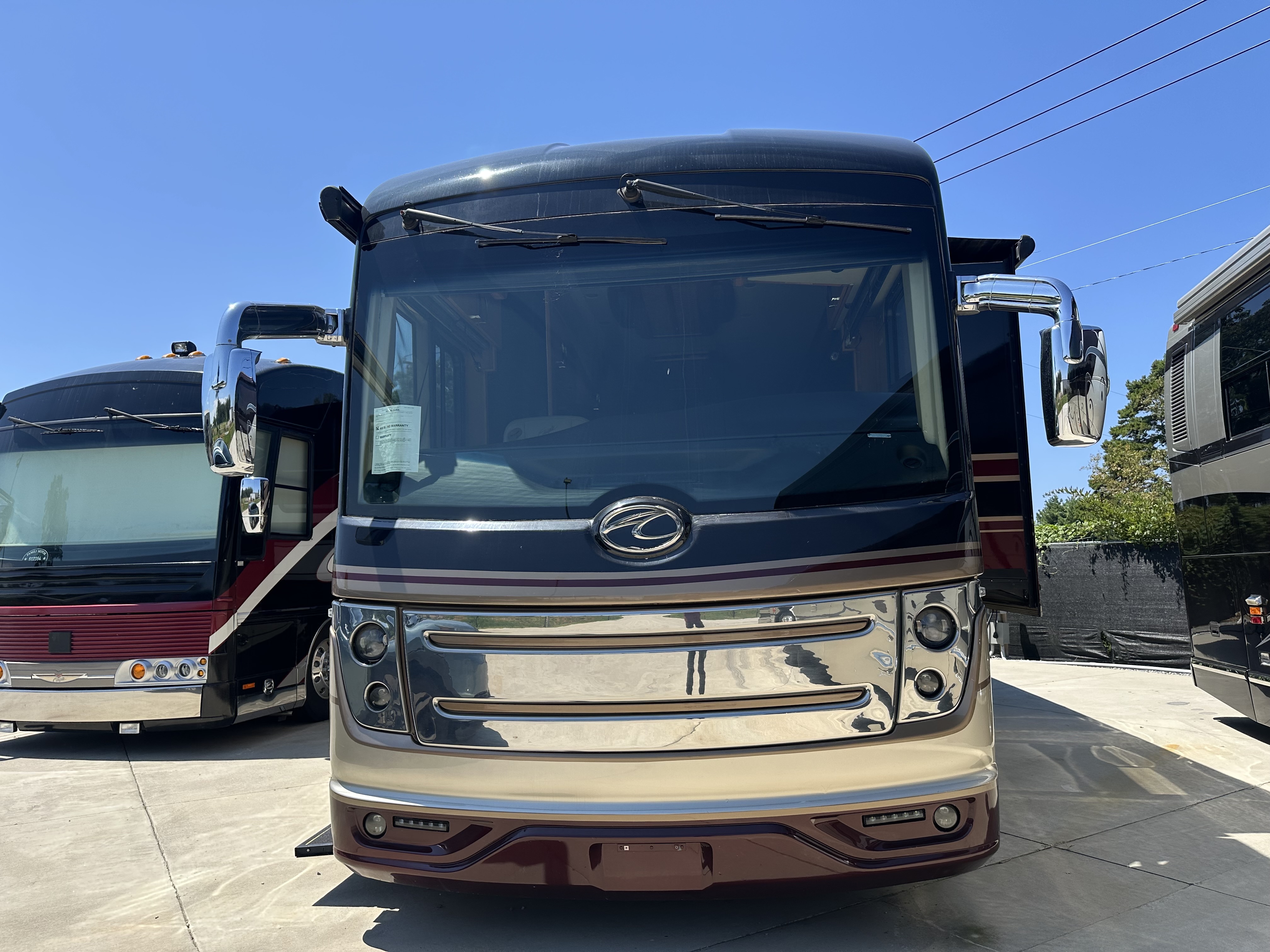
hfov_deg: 71.6
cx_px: 635
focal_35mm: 24
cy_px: 476
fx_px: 881
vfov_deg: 56.8
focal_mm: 6.86
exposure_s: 1/2591
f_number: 1.78
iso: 80
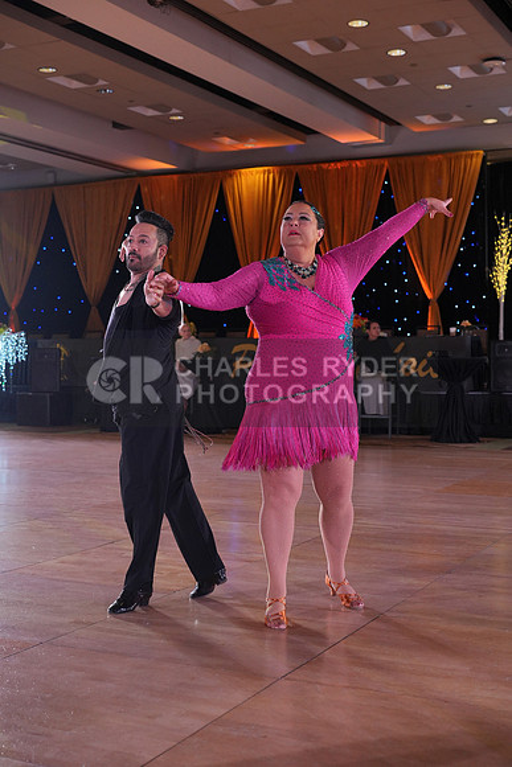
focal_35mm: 50
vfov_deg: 39.6
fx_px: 1066
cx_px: 256
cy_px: 384
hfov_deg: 27.0
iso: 1250
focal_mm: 50
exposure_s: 1/400
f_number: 4
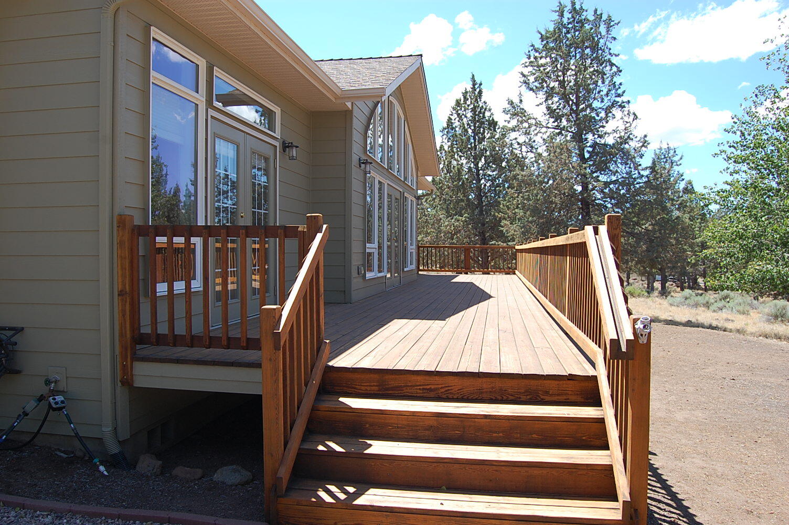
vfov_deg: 47.8
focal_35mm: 27
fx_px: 591
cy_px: 262
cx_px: 394
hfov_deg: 67.4
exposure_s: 1/250
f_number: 8
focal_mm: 18
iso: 200
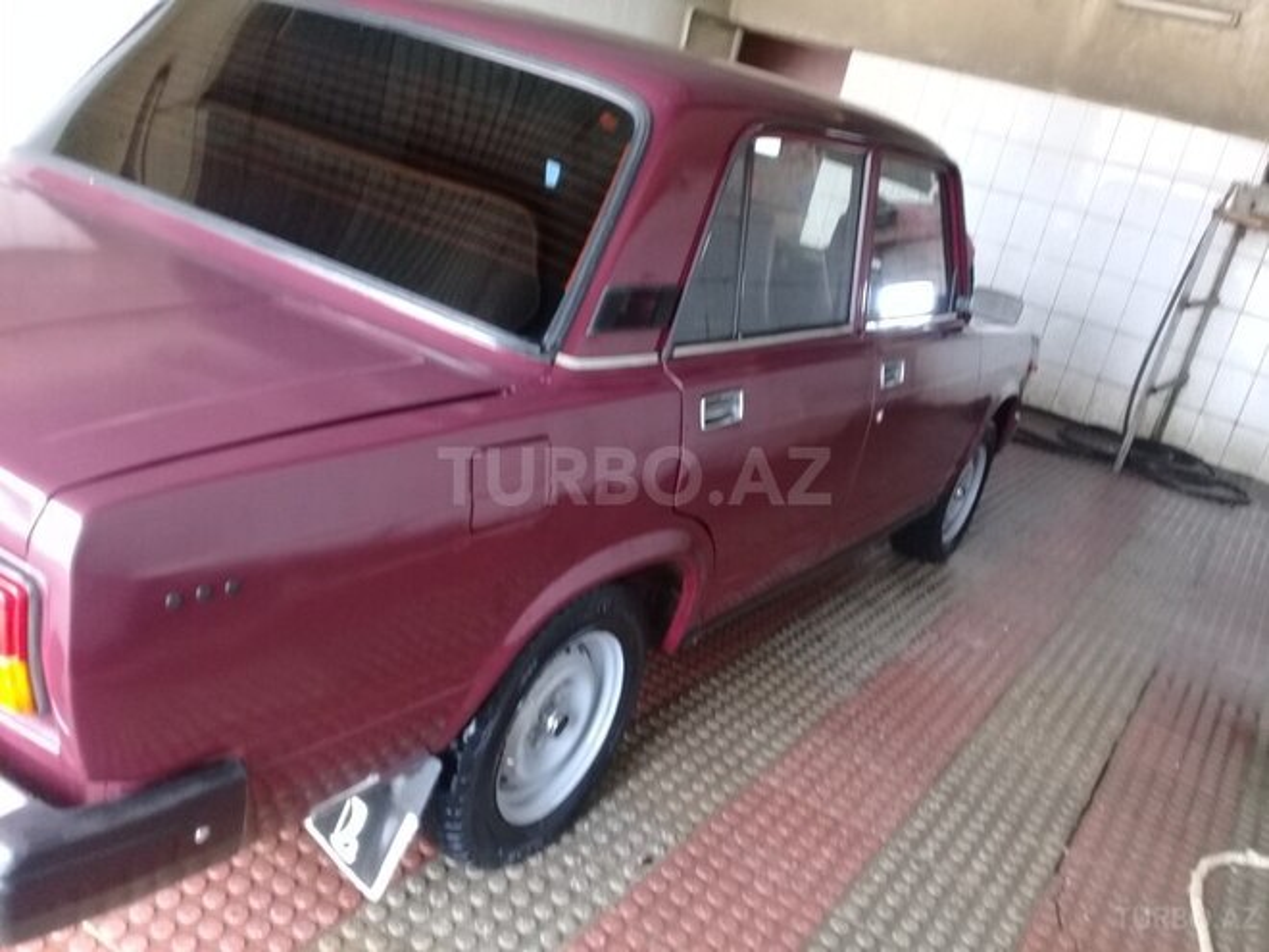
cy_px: 476
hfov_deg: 58.4
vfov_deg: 45.4
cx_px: 634
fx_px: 1136
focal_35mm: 31
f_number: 2.2
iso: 125
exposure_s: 1/33
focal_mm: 3.3
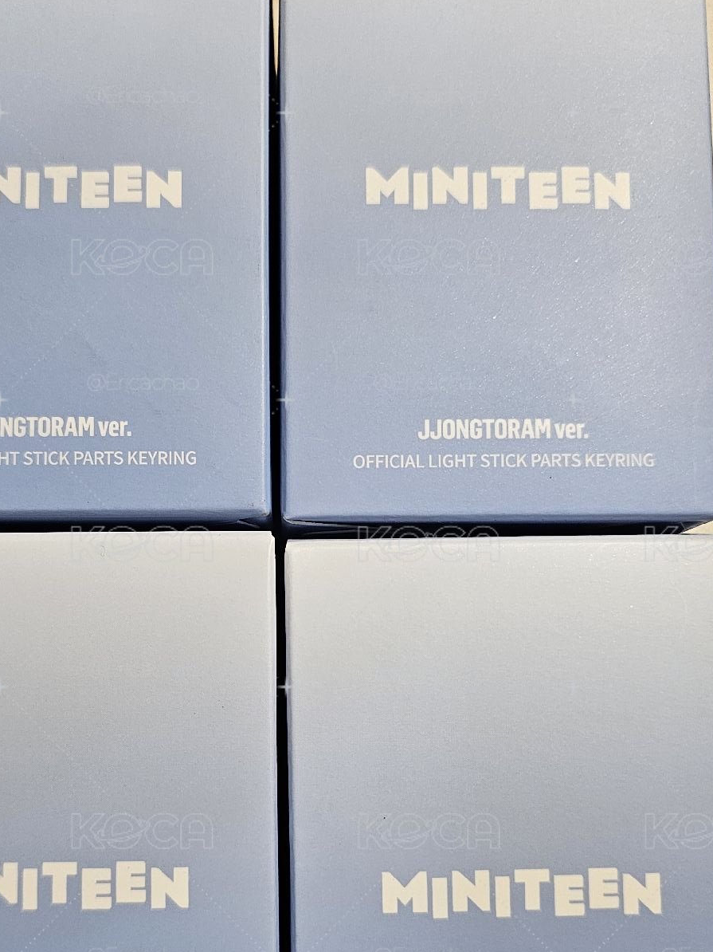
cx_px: 286
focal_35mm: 37
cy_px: 591
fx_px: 1017
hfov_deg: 38.5
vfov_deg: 49.7
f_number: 1.7
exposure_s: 1/120
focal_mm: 6.3
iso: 250
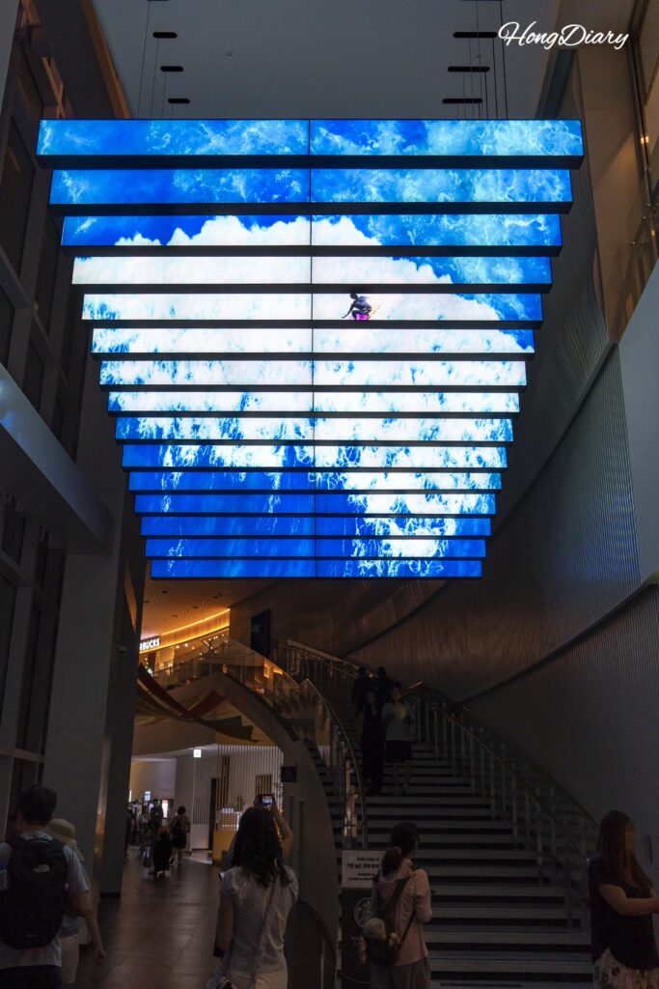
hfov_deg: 46.4
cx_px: 330
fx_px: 769
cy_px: 494
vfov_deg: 65.5
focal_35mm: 28
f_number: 4
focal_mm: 28
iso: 800
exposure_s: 1/160
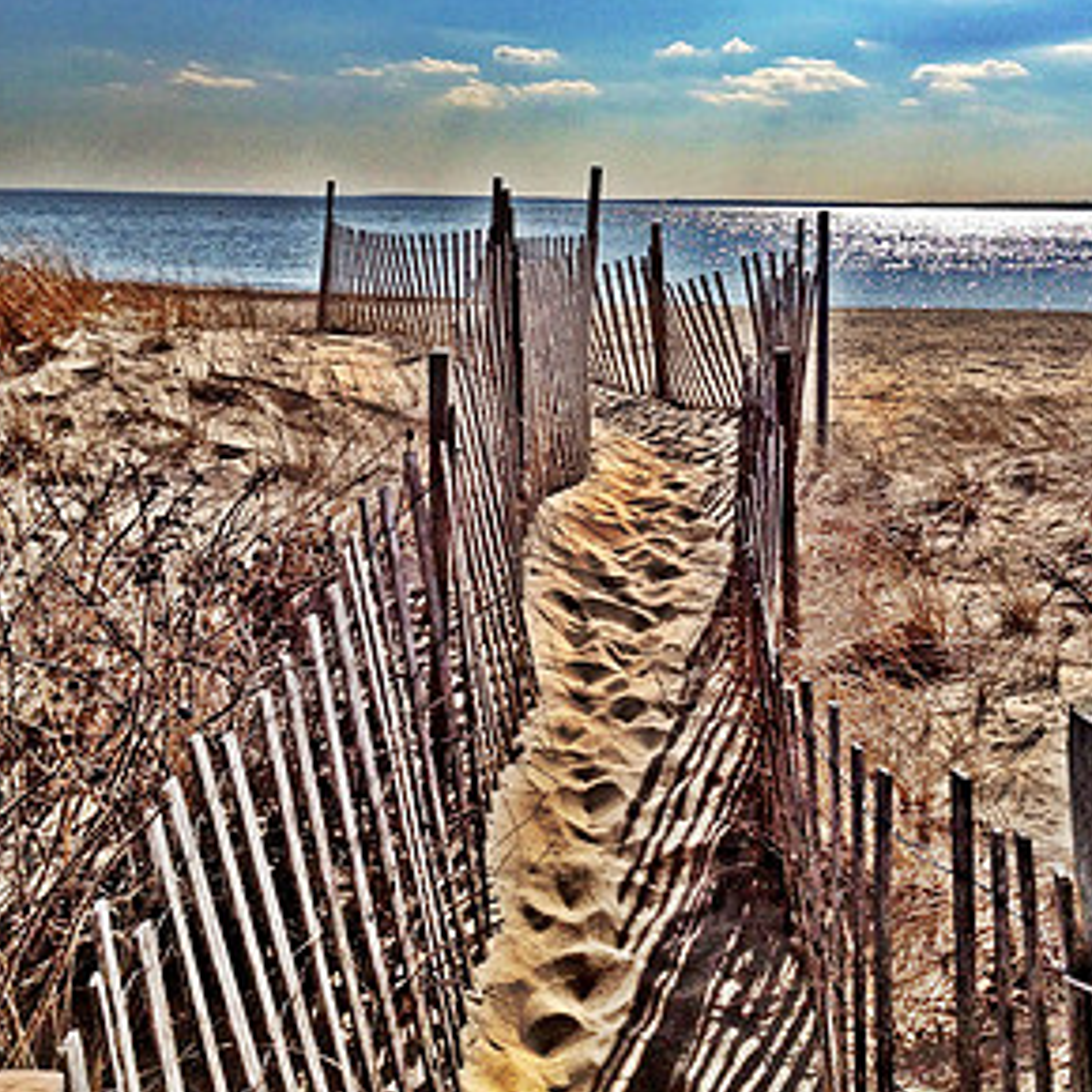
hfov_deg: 35.3
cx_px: 629
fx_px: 1713
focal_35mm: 48
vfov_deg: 35.1
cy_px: 380
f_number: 2.4
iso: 64
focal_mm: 4.28
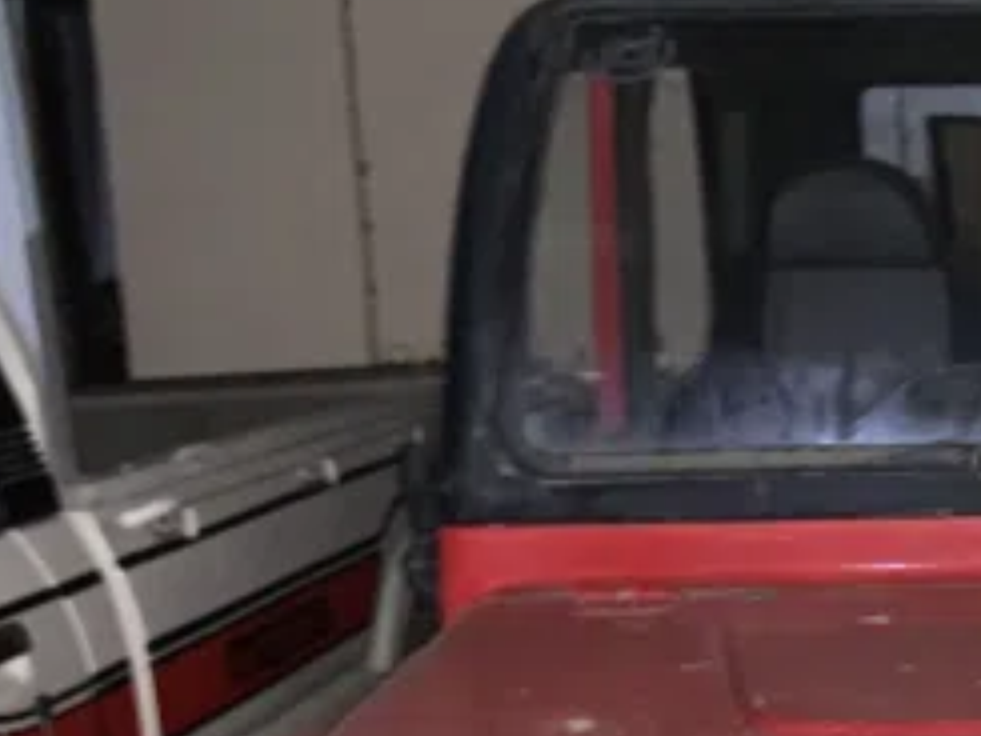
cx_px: 1129
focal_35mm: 68
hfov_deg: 26.0
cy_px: 640
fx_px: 1928
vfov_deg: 21.2
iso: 400
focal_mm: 4.25
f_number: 1.8
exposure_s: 1/4
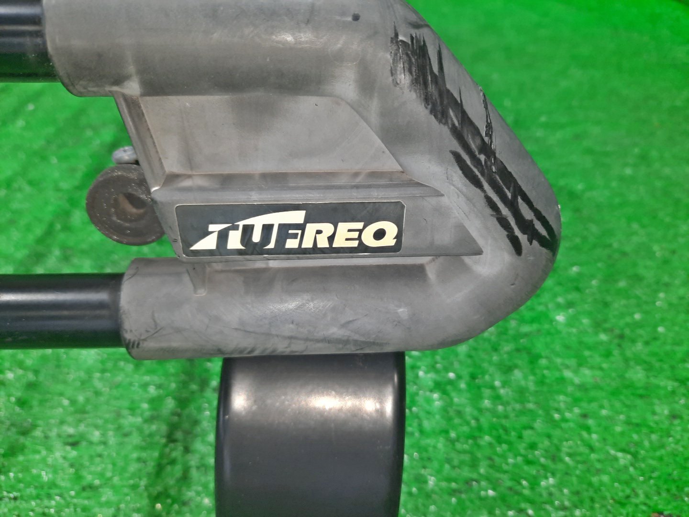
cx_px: 344
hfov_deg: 69.4
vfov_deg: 54.9
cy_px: 258
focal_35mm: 25
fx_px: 498
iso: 205
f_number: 2
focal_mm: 4.6
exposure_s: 1/50
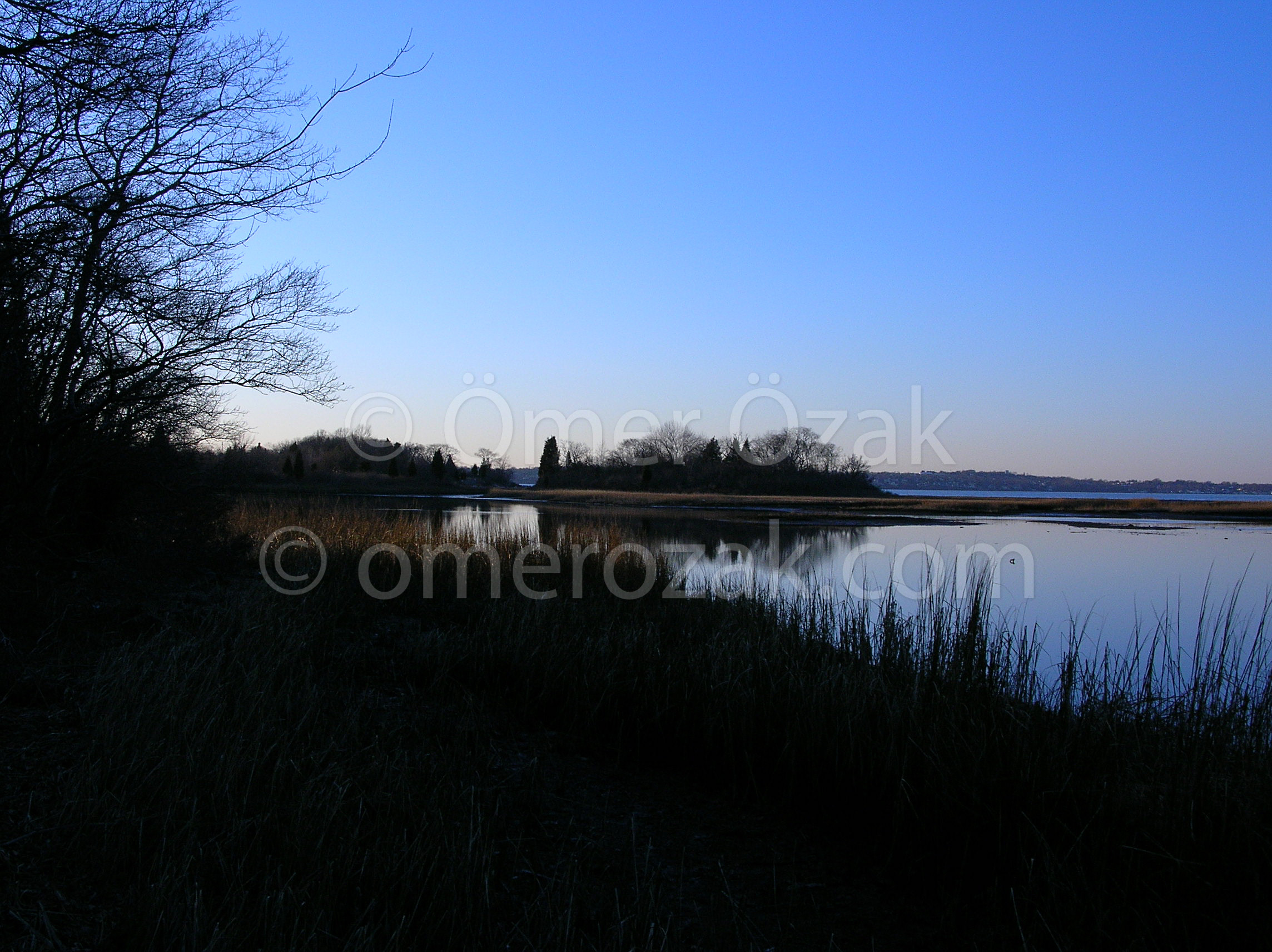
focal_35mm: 36
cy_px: 476
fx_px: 1322
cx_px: 636
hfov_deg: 51.4
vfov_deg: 39.6
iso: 50
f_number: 3.7
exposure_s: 1/470
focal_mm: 6
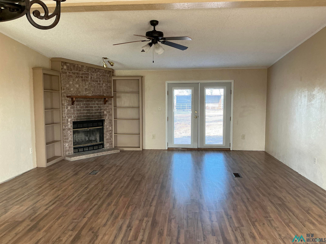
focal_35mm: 28
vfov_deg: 49.7
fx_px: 264
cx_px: 163
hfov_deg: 63.4
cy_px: 122
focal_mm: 3
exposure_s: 1/60
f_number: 1.8
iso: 100
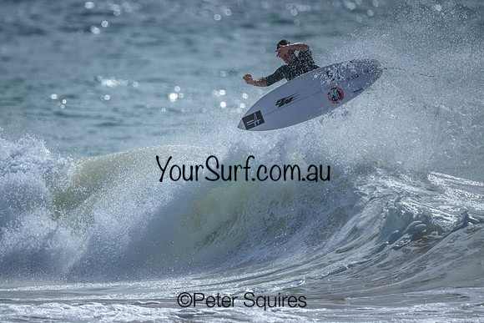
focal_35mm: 1099
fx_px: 14779
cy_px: 143
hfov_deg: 1.9
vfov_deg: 1.3
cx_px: 219
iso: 90
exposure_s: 1/2000
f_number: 6.3
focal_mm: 800
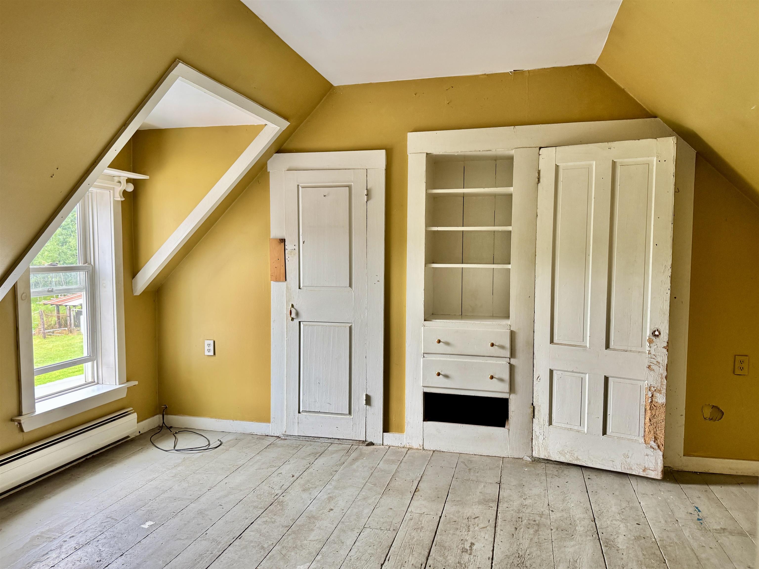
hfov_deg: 71.6
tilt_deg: -4.1
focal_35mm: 24
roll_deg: +1.2
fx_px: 526
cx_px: 380
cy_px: 284
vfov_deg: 56.8
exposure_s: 1/120
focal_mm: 6.76
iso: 200
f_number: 1.78
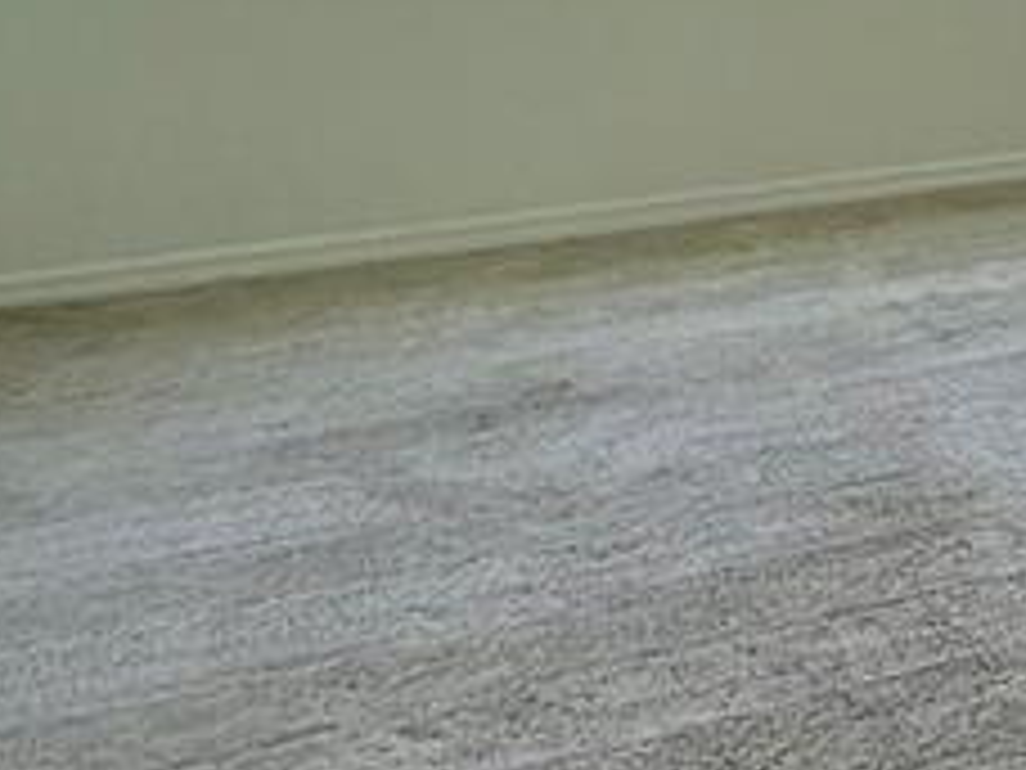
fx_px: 1867
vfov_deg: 22.1
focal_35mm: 63
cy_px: -54
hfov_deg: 22.6
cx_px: 1692
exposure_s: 1/213
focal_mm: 2.22
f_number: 2.2
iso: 64
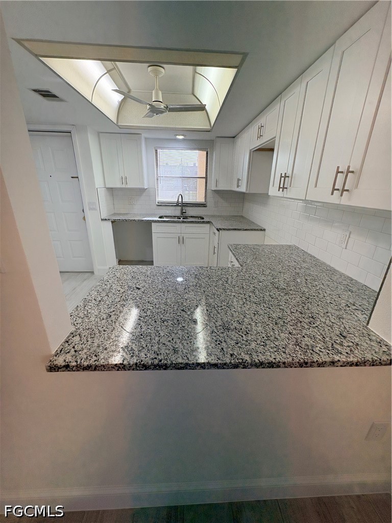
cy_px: 262
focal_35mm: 14
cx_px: 196
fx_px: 211
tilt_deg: -20.3
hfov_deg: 85.7
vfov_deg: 102.1
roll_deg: -1.9
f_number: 2.2
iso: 64
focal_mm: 2.22
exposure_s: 1/127
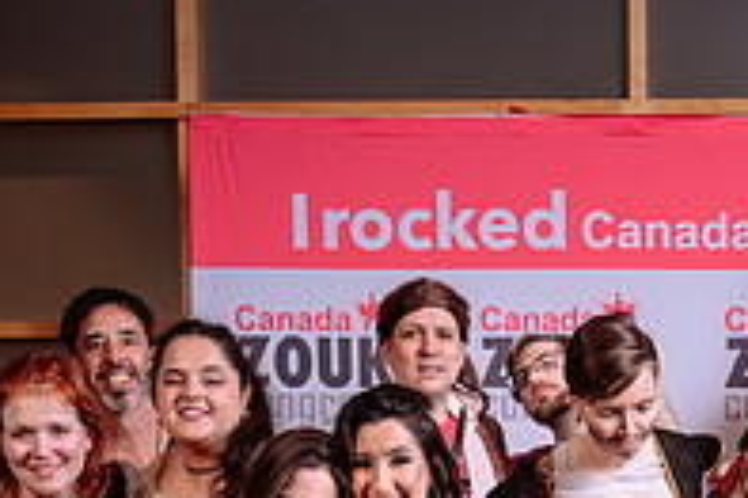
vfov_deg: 12.4
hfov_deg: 19.0
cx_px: 733
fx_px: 2180
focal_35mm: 105
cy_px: 740
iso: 100
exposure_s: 1/125
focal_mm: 34.5
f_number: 4.5
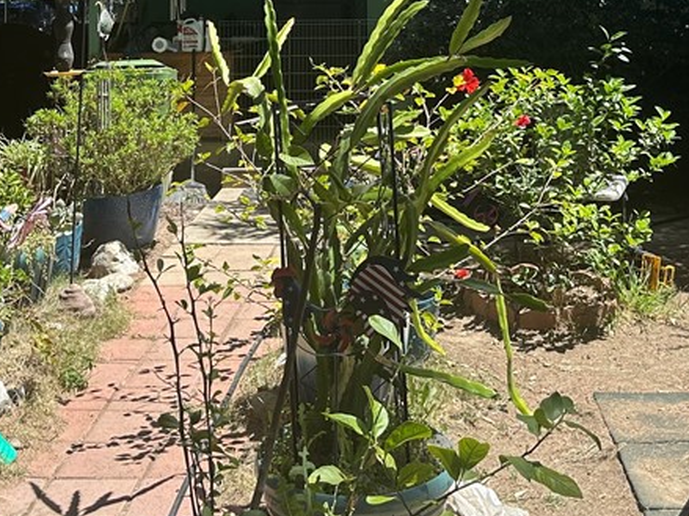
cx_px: 353
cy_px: -38
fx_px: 1114
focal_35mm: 56
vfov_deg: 24.5
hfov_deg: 34.4
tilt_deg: +2.2
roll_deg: +0.3
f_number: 1.78
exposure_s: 1/1453
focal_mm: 6.86
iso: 80
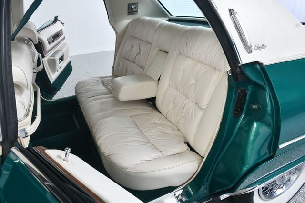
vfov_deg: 47.9
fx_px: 229
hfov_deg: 67.4
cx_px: 152
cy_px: 102
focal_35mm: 27
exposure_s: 1/160
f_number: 9
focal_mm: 18
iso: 100
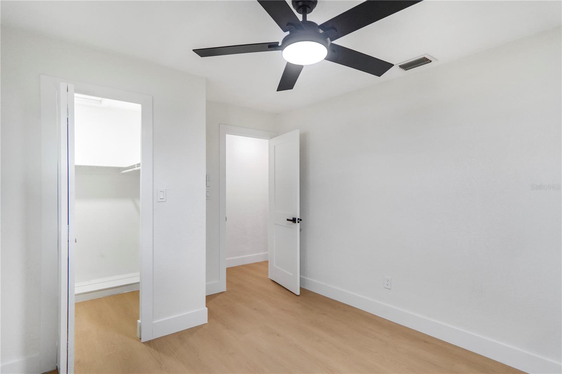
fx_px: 281
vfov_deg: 67.4
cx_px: 281
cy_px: 187
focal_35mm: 18
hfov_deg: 90.0
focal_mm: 12
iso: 320
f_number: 3.2
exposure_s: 1/80
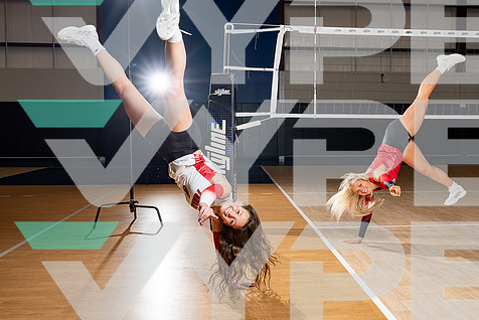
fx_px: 519
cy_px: 153
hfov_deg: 49.4
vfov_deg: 34.3
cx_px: 274
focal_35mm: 39
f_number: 8
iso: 100
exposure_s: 1/250
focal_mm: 32
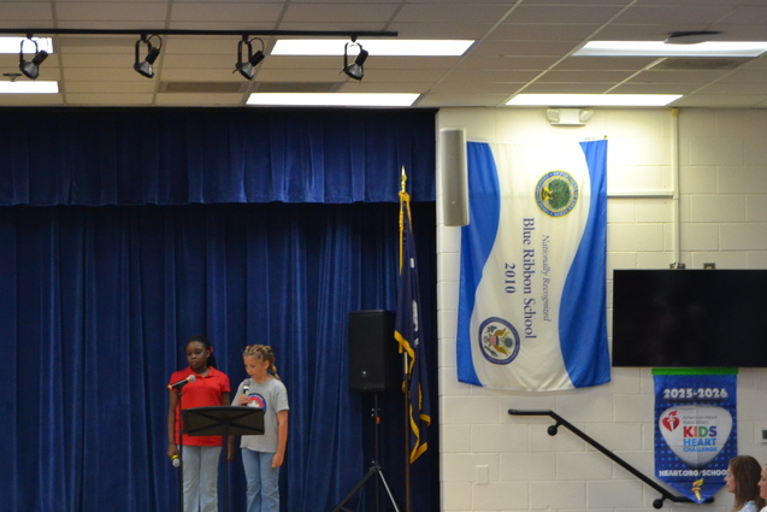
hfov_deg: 18.4
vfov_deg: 12.3
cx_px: 395
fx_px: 2365
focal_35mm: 111
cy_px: 343
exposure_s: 1/60
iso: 1400
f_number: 5.3
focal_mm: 46
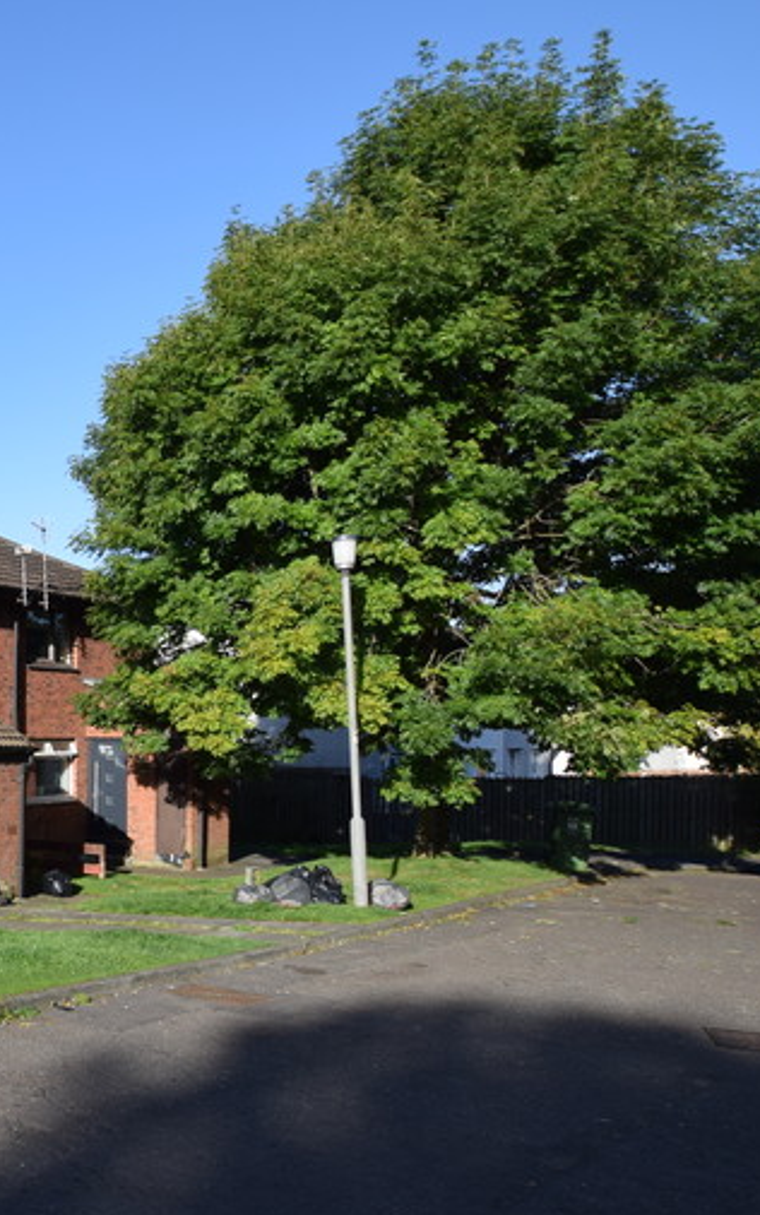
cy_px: 737
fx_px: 1026
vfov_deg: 60.6
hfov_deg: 27.2
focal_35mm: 31
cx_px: -399
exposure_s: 1/250
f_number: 8
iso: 200
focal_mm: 10
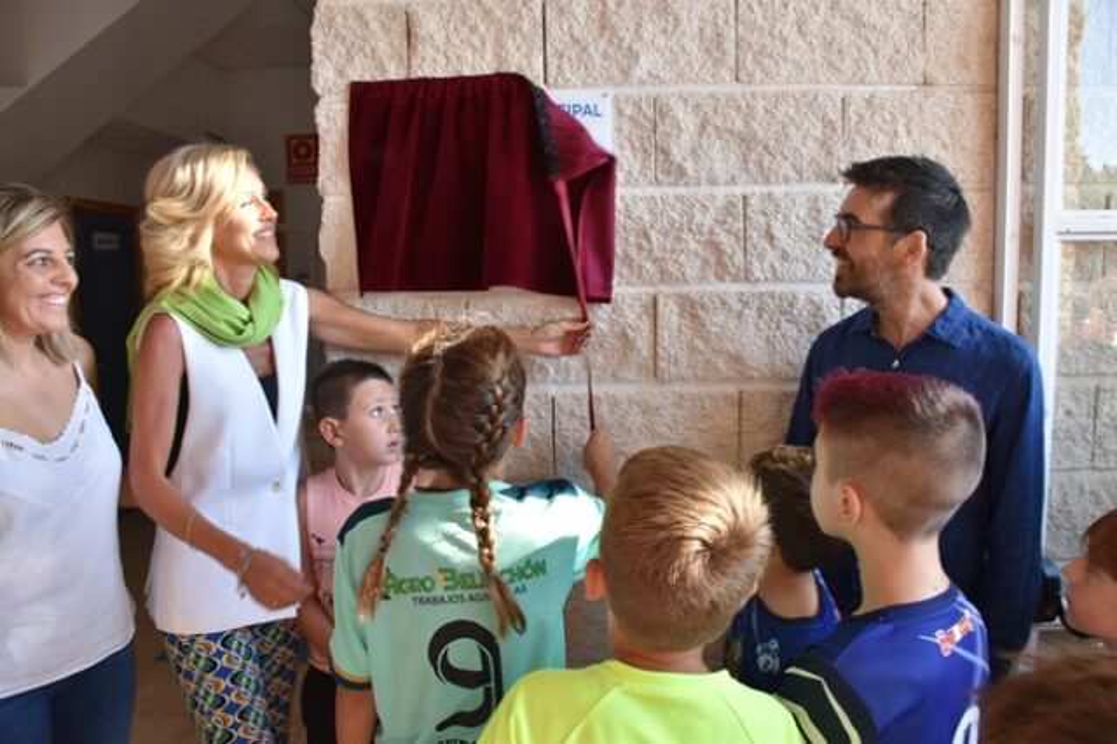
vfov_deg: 47.9
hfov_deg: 67.4
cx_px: 558
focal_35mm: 27
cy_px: 372
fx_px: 837
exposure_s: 1/160
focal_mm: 18
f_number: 6.3
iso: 400
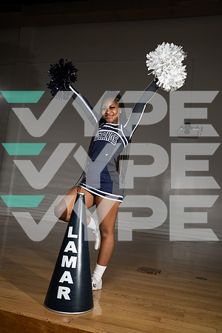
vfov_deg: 58.7
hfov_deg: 41.1
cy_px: 166
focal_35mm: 32
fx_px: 296
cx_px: 111
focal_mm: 32
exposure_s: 1/250
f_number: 4.5
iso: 100
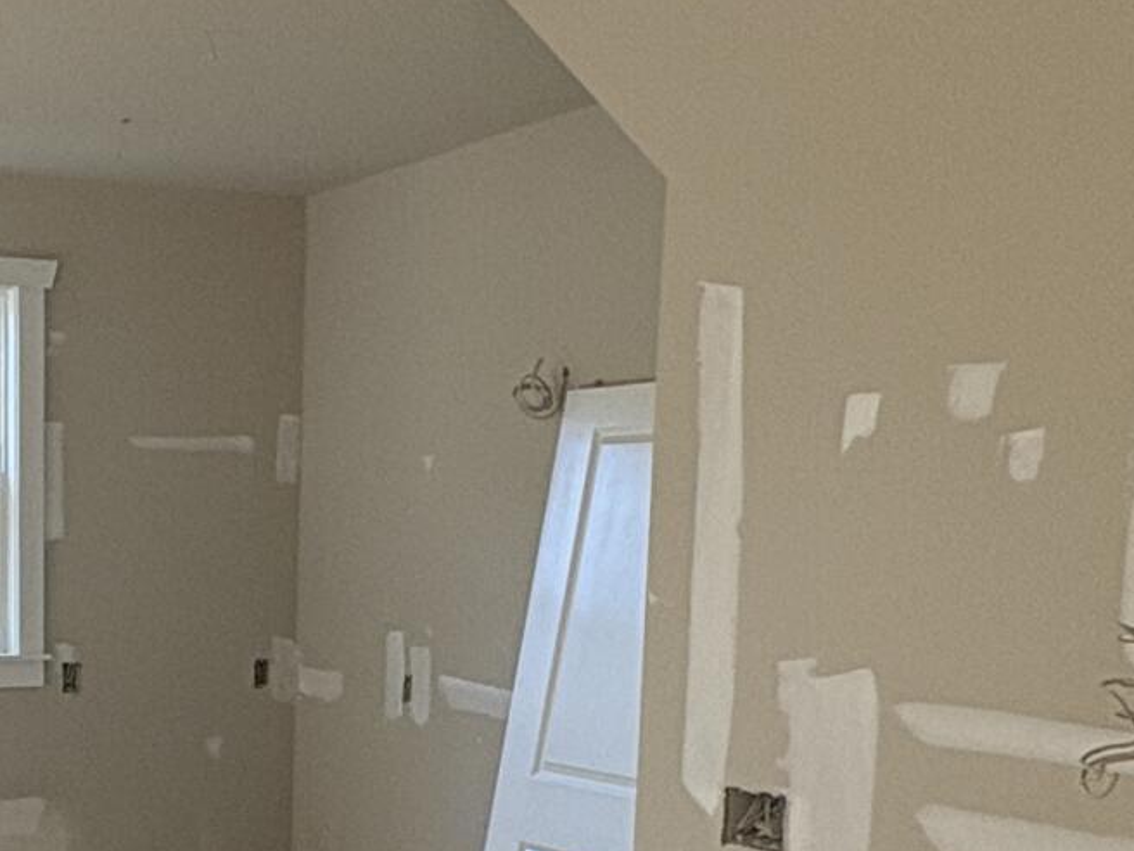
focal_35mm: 64
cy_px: 849
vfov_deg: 22.1
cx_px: 62
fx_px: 2097
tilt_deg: -7.1
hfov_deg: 28.8
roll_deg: +0.3
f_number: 2.2
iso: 125
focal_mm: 2.22
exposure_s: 1/99
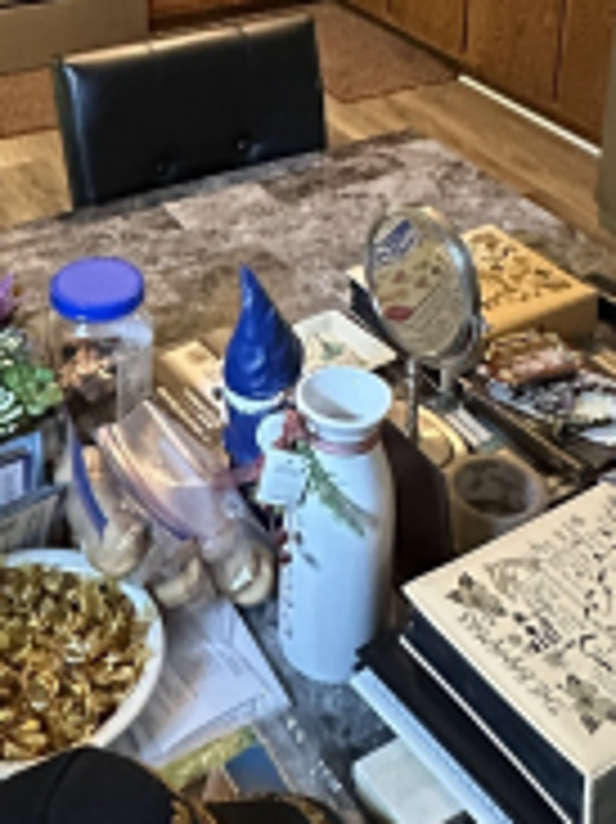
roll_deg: -0.5
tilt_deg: -18.5
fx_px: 1211
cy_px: 7
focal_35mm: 51
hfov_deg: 28.4
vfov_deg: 34.3
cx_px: 238
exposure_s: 1/40
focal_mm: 2.22
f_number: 2.2
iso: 1250
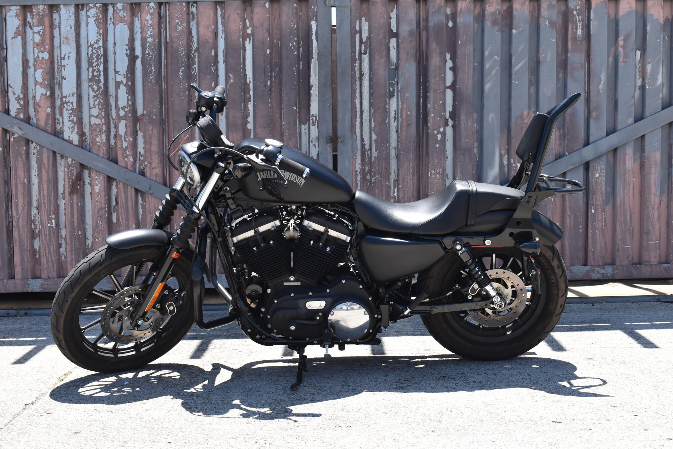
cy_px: 224
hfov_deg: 38.9
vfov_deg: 26.5
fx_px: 954
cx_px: 336
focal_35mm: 51
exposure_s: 1/250
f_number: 8
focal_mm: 34
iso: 180
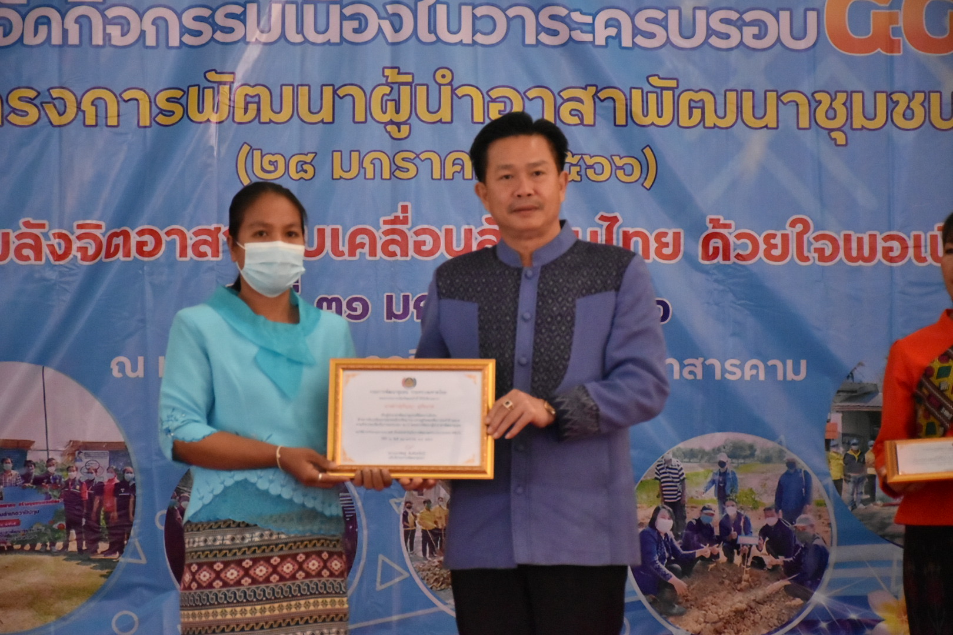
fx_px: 3375
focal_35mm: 128
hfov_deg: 16.1
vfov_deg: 10.8
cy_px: 318
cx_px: 476
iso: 4000
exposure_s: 1/500
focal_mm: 85
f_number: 5.6
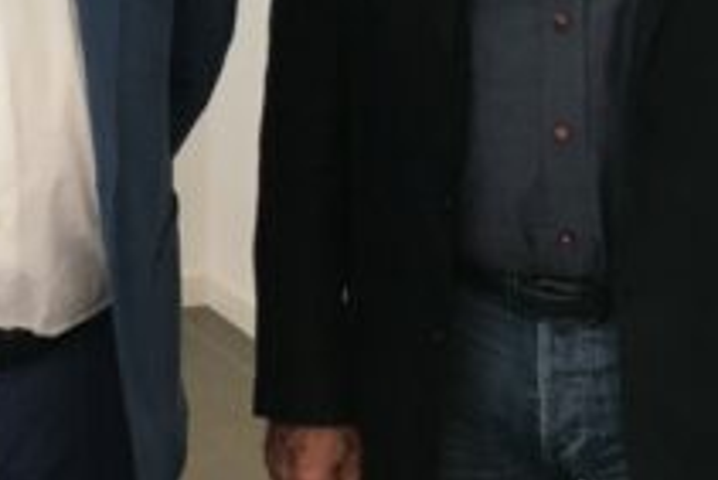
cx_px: -82
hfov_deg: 20.8
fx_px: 1856
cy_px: -262
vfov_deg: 13.8
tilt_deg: -3.8
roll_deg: -0.1
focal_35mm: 93
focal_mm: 4.15
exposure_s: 1/33
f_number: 2.2
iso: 64
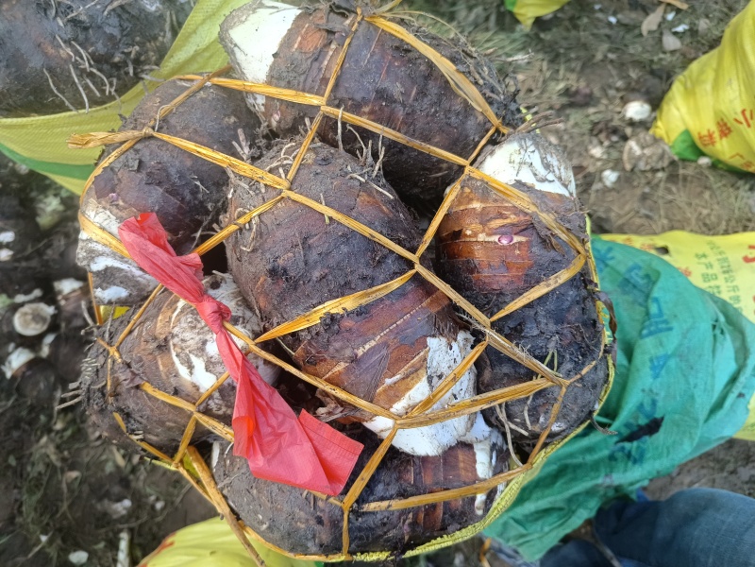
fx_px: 502
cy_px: 284
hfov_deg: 73.9
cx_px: 378
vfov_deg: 58.9
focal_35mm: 23
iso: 300
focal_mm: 5.59
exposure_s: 1/100
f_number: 1.88
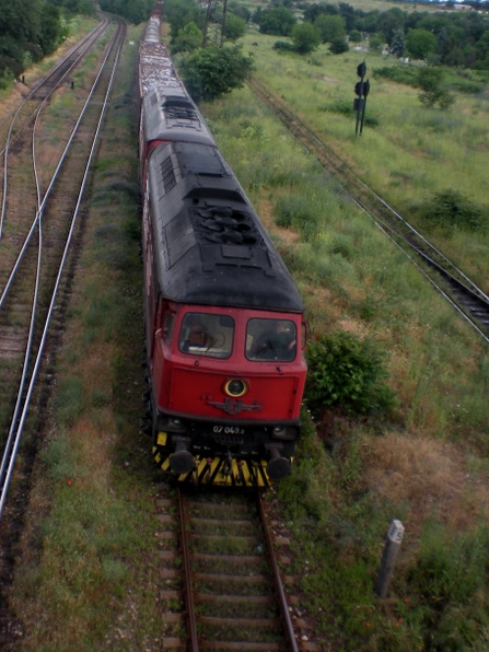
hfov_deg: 28.5
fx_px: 961
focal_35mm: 51
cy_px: 225
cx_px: 201
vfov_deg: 37.2
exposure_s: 1/135
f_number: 4.6
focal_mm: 6.3
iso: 64
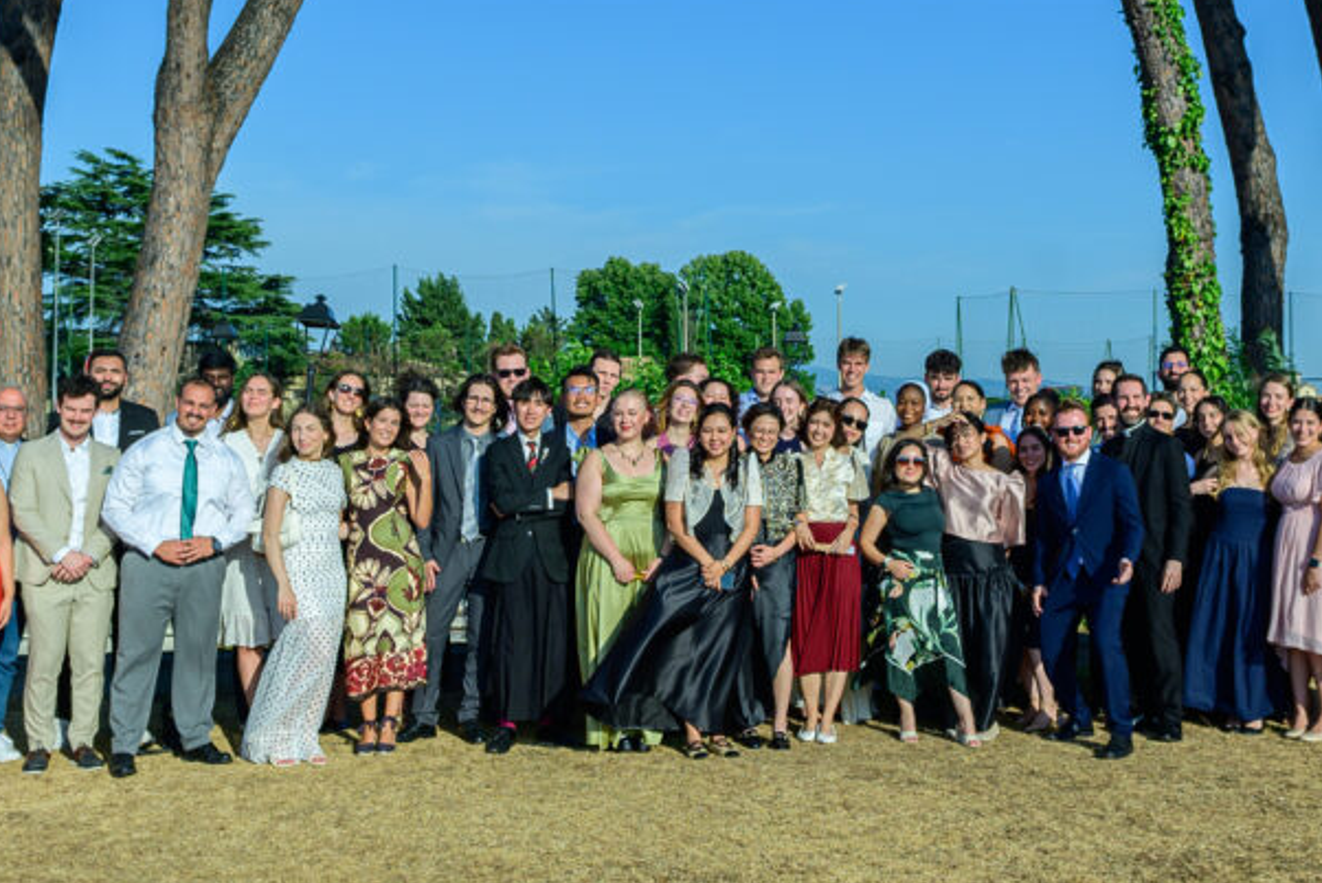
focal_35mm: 51
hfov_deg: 38.8
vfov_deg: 26.5
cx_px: 742
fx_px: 1874
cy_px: 368
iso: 160
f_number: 22
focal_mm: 20
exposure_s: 1/1000
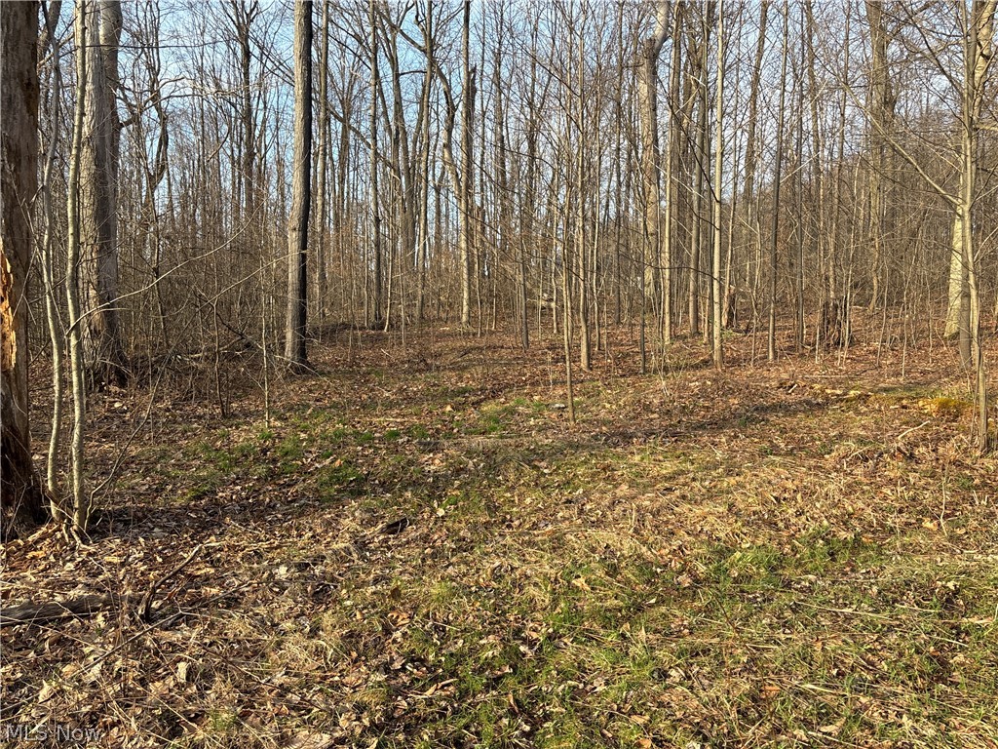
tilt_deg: -4.0
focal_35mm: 26
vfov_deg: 53.1
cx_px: 499
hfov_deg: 67.3
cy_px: 374
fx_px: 750
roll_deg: -1.0
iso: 50
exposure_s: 1/604
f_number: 1.6
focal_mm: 5.96
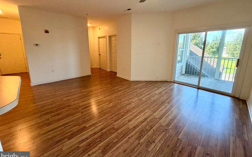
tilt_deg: -11.2
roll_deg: -0.2
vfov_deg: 74.3
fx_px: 103
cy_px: 66
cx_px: 126
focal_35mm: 15
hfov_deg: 101.5
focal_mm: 2.22
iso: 250
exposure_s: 1/120
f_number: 2.2
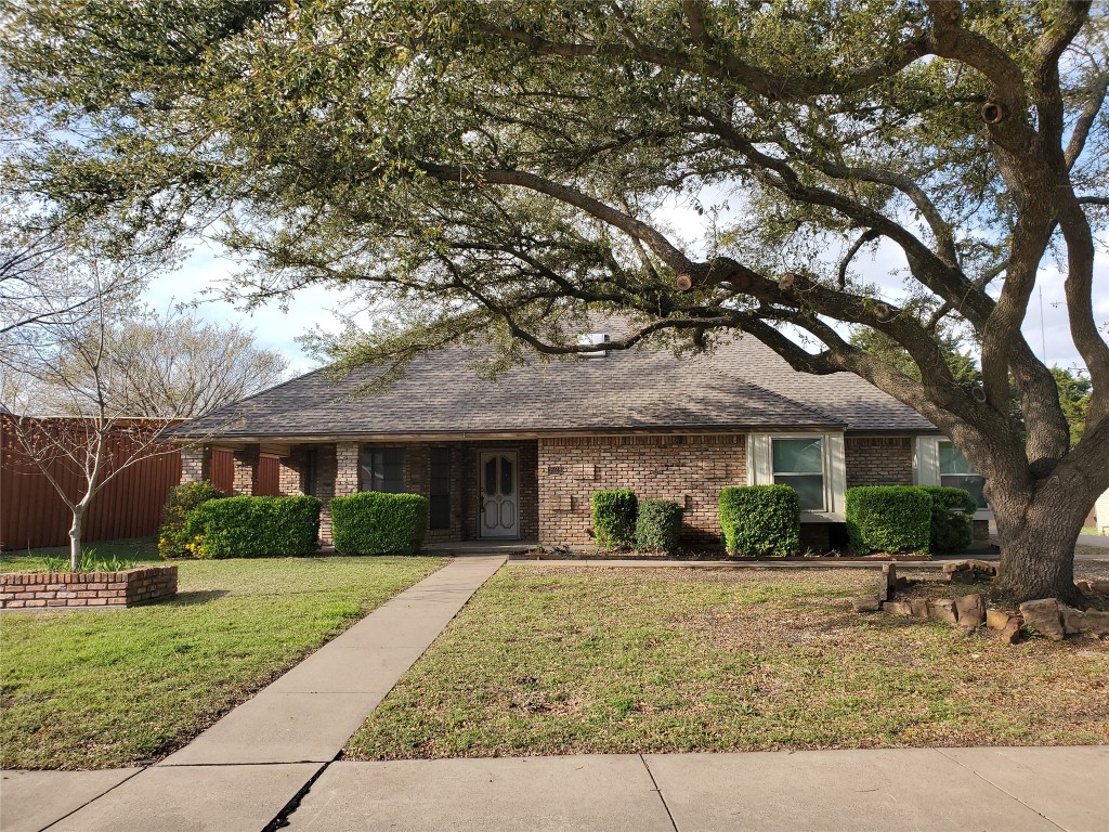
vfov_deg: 53.1
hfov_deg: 67.3
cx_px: 554
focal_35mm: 26
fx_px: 833
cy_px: 416
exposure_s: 1/651
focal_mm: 4.3
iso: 50
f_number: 2.4
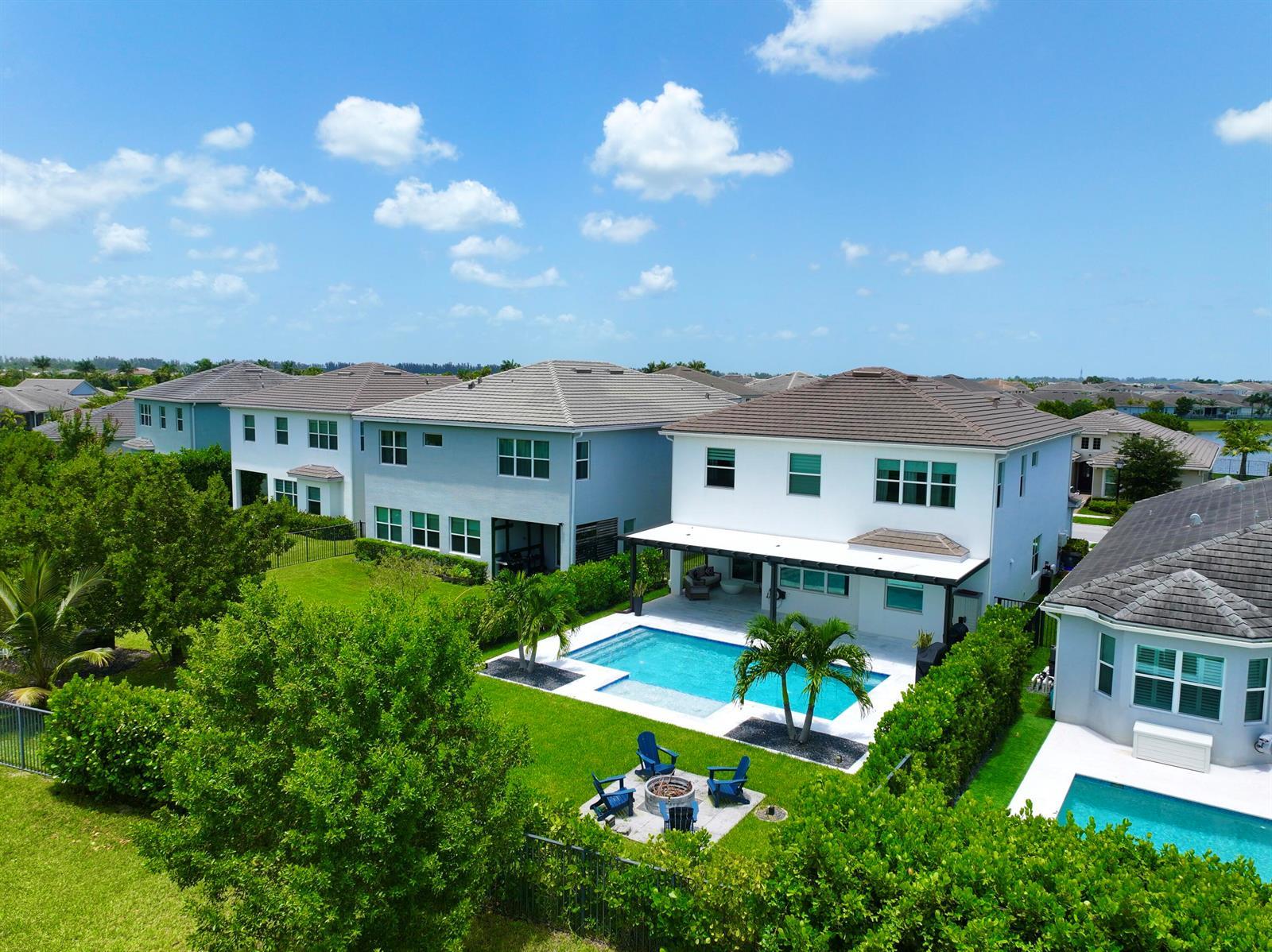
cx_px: 636
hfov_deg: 71.6
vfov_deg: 56.8
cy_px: 476
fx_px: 881
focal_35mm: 24
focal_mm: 12.29
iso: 100
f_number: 2.8
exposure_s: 1/1600
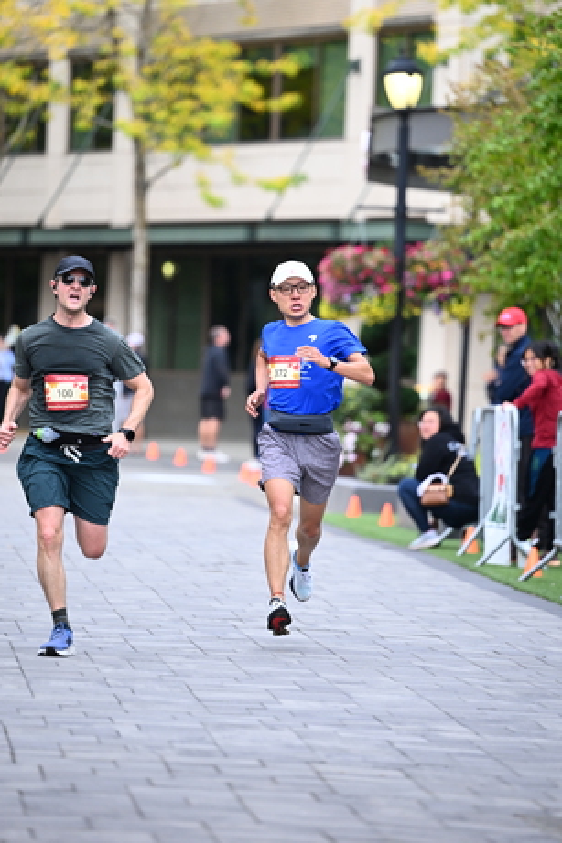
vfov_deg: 9.8
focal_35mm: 209
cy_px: 355
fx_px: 4897
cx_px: 266
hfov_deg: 6.6
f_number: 2.8
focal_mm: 175
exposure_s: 1/1600
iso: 1000
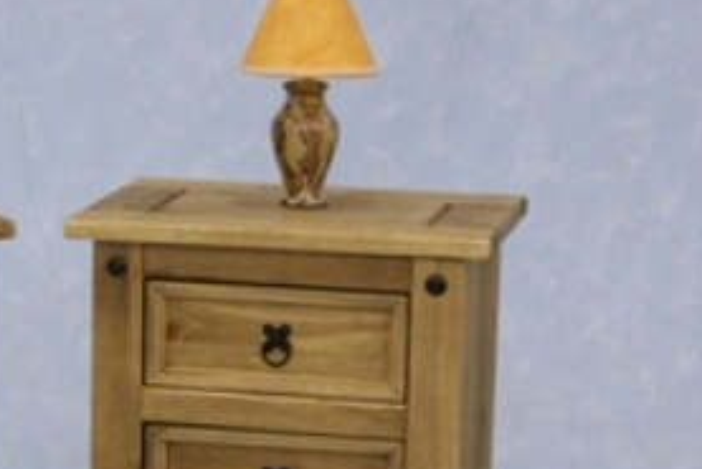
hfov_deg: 13.6
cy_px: 365
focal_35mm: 149
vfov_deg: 9.2
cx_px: 30
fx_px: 2907
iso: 100
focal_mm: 50
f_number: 8
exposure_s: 2
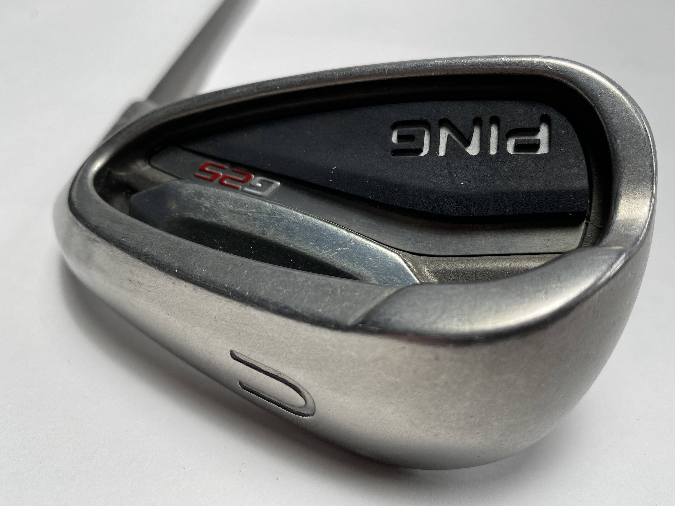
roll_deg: -3.6
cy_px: 261
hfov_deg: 63.4
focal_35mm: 28
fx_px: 546
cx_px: 359
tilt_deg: -37.6
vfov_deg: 49.7
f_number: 1.8
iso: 32
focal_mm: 4.25
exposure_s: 1/282
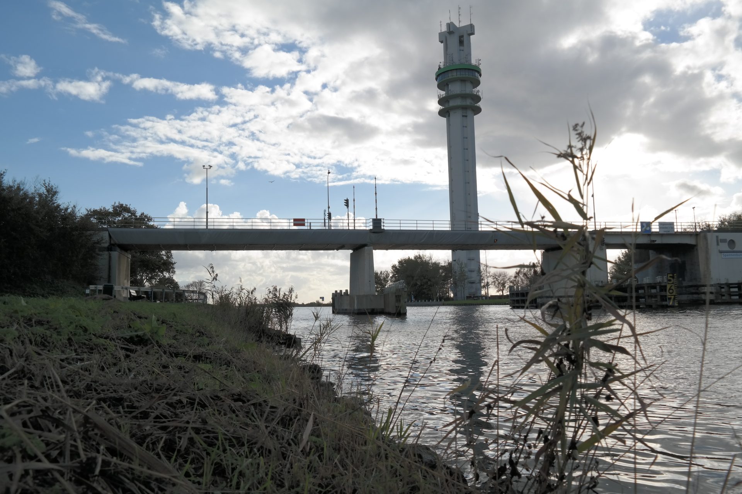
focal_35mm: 27
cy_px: 247
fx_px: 556
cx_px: 371
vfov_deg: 47.9
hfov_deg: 67.4
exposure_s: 1/400
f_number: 8
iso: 100
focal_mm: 18
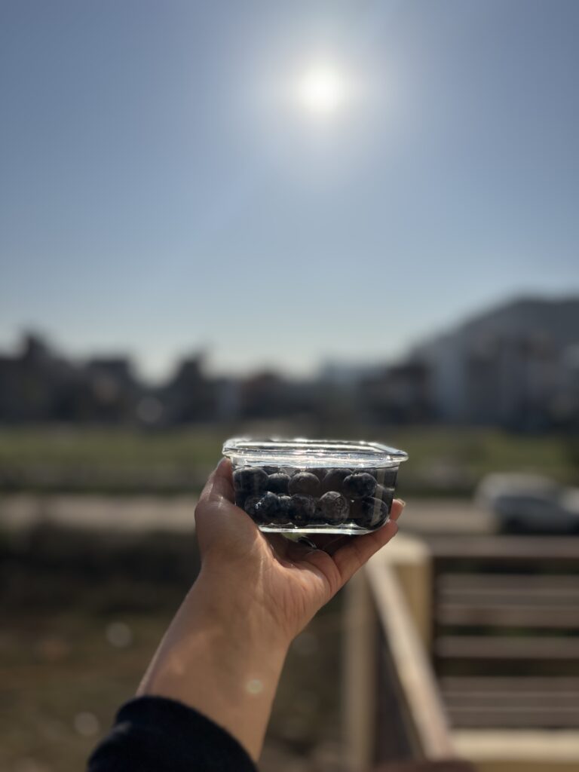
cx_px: 290
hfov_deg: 53.1
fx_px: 580
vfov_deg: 67.3
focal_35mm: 26
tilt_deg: -0.1
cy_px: 386
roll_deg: -1.0
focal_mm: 5.96
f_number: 1.6
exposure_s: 1/16129
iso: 50
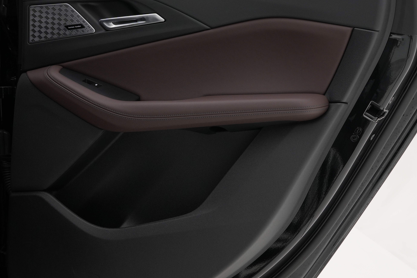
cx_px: 200
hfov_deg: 24.1
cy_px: 120
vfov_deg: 16.2
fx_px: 978
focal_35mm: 84
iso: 250
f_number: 7.1
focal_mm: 35.5
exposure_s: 1/50
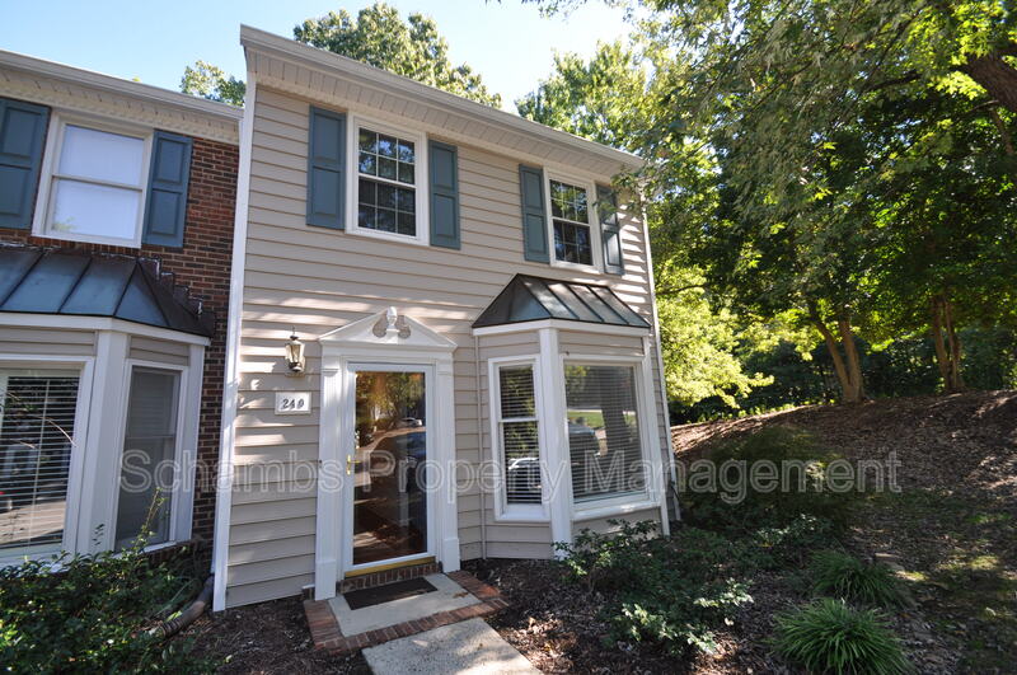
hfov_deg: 100.5
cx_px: 508
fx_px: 423
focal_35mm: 15
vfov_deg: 77.2
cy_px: 338
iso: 200
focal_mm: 10
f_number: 5.6
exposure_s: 1/125
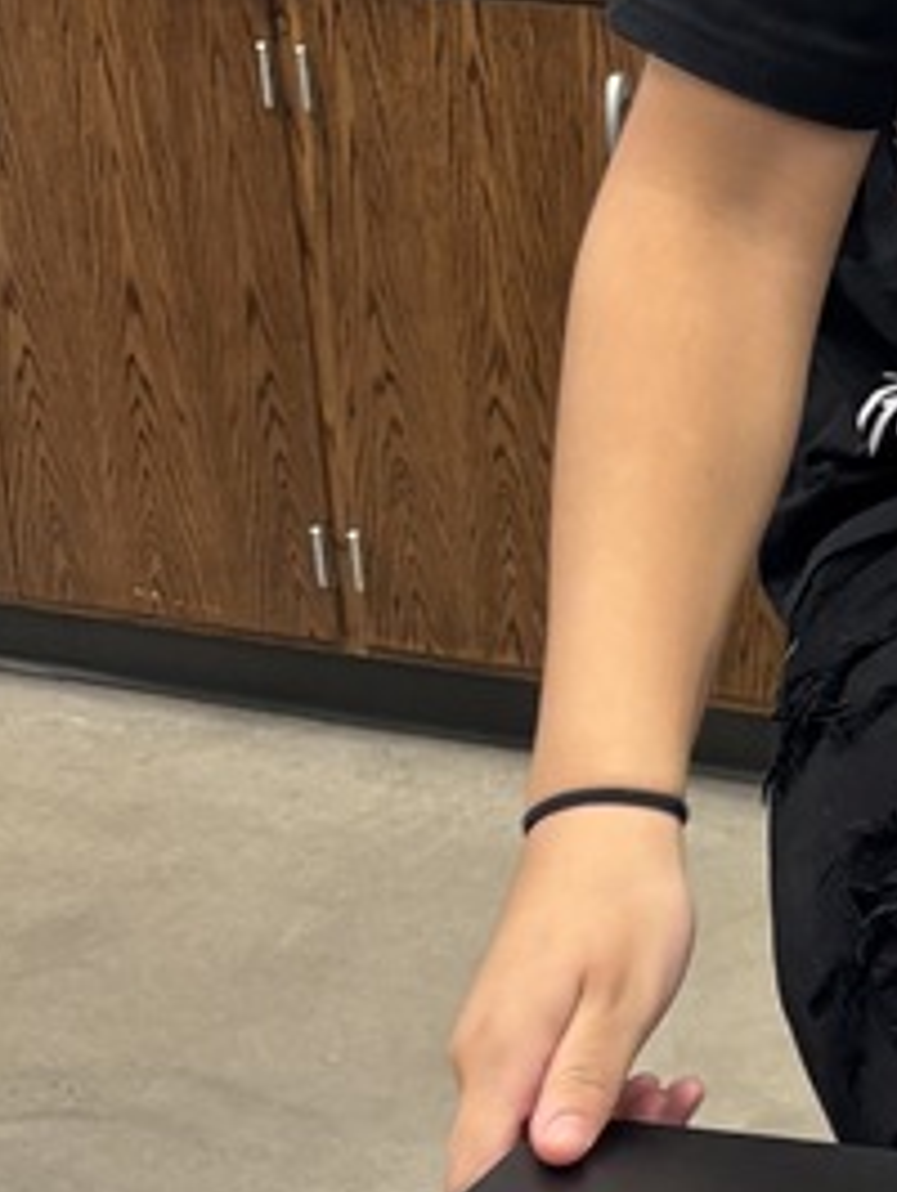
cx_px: 1565
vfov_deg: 19.6
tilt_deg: -19.8
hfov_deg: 13.4
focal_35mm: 100
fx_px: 3450
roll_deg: -2.0
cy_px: 636
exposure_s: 1/103
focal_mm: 5.96
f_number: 1.6
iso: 125
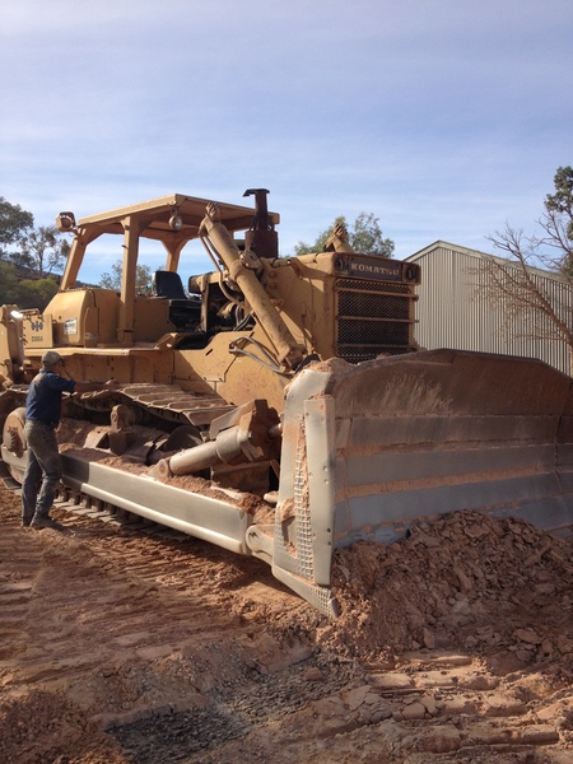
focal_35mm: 35
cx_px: 286
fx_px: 772
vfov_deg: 52.6
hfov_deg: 40.7
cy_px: 382
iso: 64
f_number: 2.4
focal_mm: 4.28
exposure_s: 1/1330
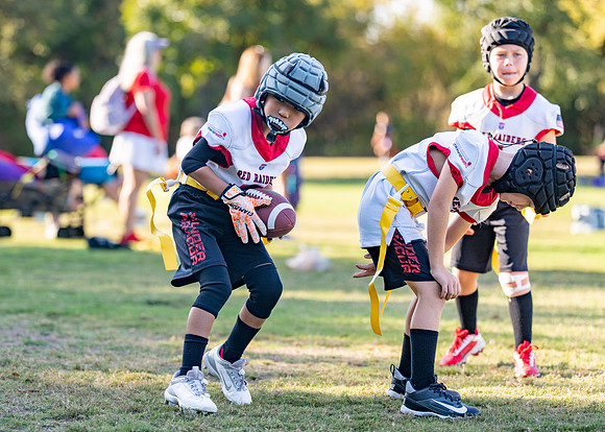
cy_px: 237
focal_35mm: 137
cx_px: 249
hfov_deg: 14.6
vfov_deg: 10.5
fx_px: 2355
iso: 200
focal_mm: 119
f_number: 2.8
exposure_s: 1/1000
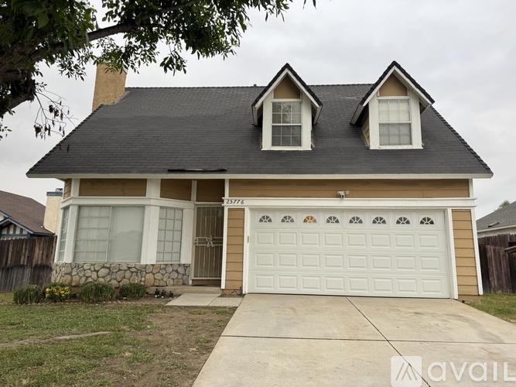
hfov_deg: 71.6
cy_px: 194
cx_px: 258
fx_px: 358
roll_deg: -1.5
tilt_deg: +10.3
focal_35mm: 24
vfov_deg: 56.8
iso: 64
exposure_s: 1/227
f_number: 1.78
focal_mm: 6.76
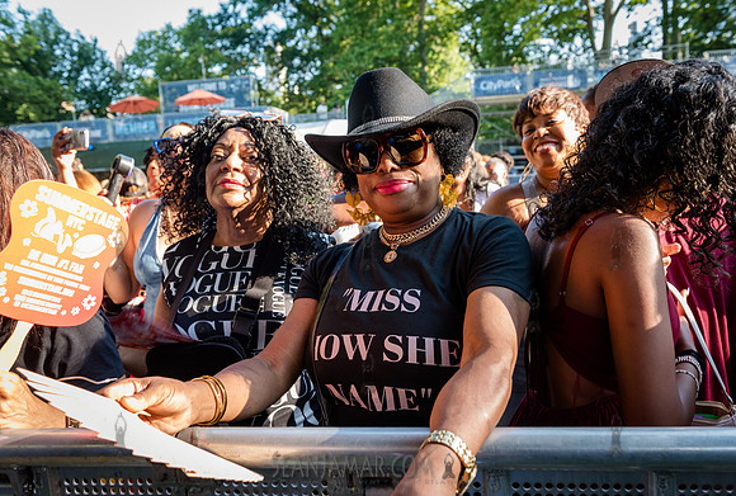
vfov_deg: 42.7
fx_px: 635
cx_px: 394
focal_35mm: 31
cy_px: 263
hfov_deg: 60.2
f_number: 4.5
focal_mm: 29
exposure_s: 1/160
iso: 400
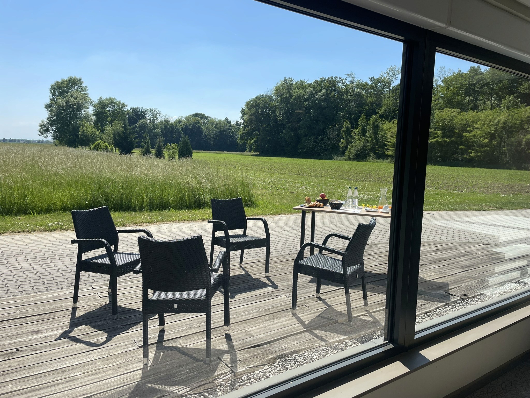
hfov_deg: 67.3
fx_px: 398
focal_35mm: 26
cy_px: 199
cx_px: 265
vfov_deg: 53.1
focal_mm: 4.2
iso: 32
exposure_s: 1/3300
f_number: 1.6
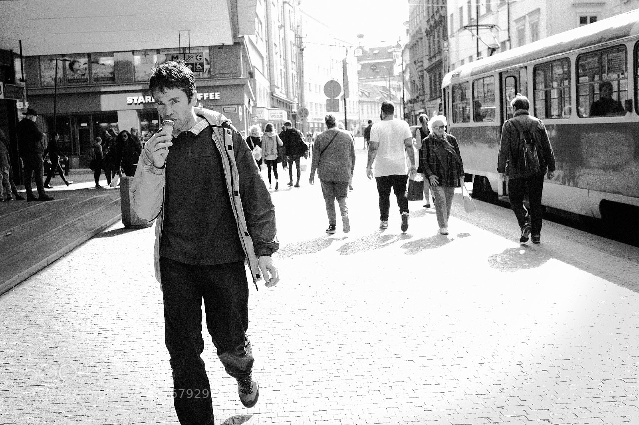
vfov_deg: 37.8
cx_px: 320
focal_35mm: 35
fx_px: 621
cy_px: 212
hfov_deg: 54.4
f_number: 4
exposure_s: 1/8000
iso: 4000
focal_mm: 23
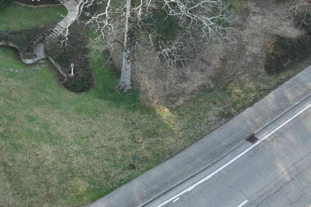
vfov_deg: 12.8
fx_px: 898
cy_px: -44
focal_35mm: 104
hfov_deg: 18.5
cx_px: -77
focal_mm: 12.29
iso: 120
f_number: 2.8
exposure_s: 1/320
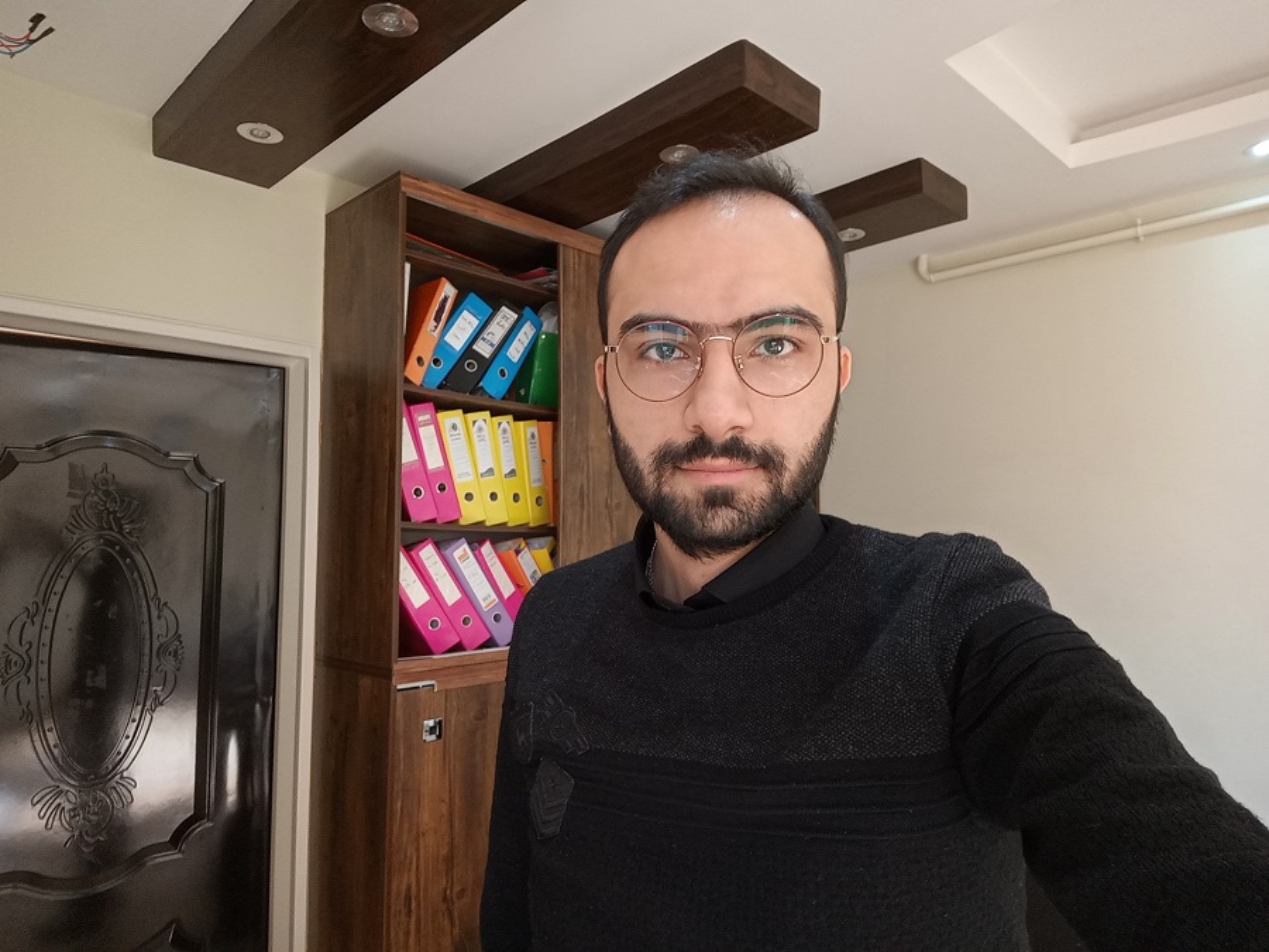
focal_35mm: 24
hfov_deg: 71.6
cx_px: 634
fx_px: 880
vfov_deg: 56.8
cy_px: 476
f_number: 2.2
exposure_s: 1/33.3
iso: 118
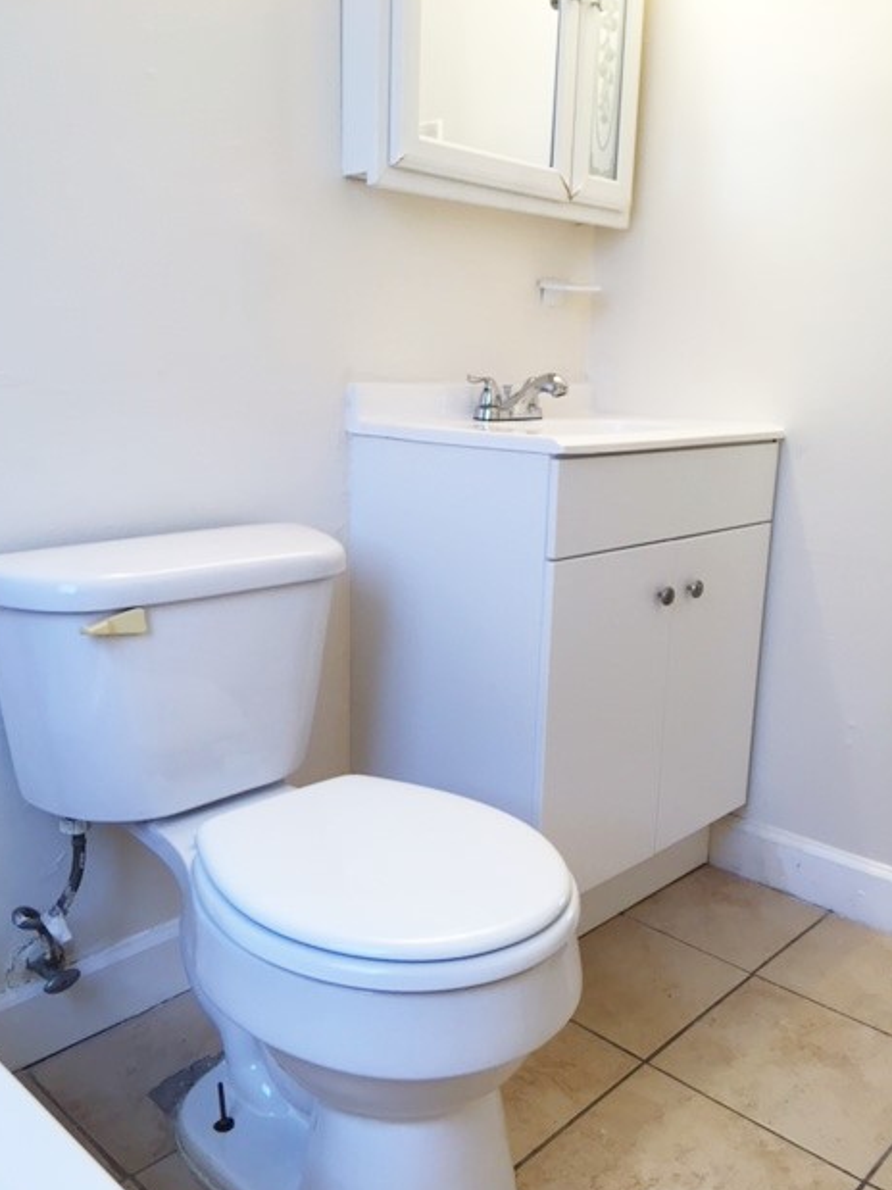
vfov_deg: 60.0
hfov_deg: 46.8
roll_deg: -0.3
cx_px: 434
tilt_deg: -12.8
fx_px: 1031
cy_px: 598
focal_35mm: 30
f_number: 2.2
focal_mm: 4.15
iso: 32
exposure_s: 1/40
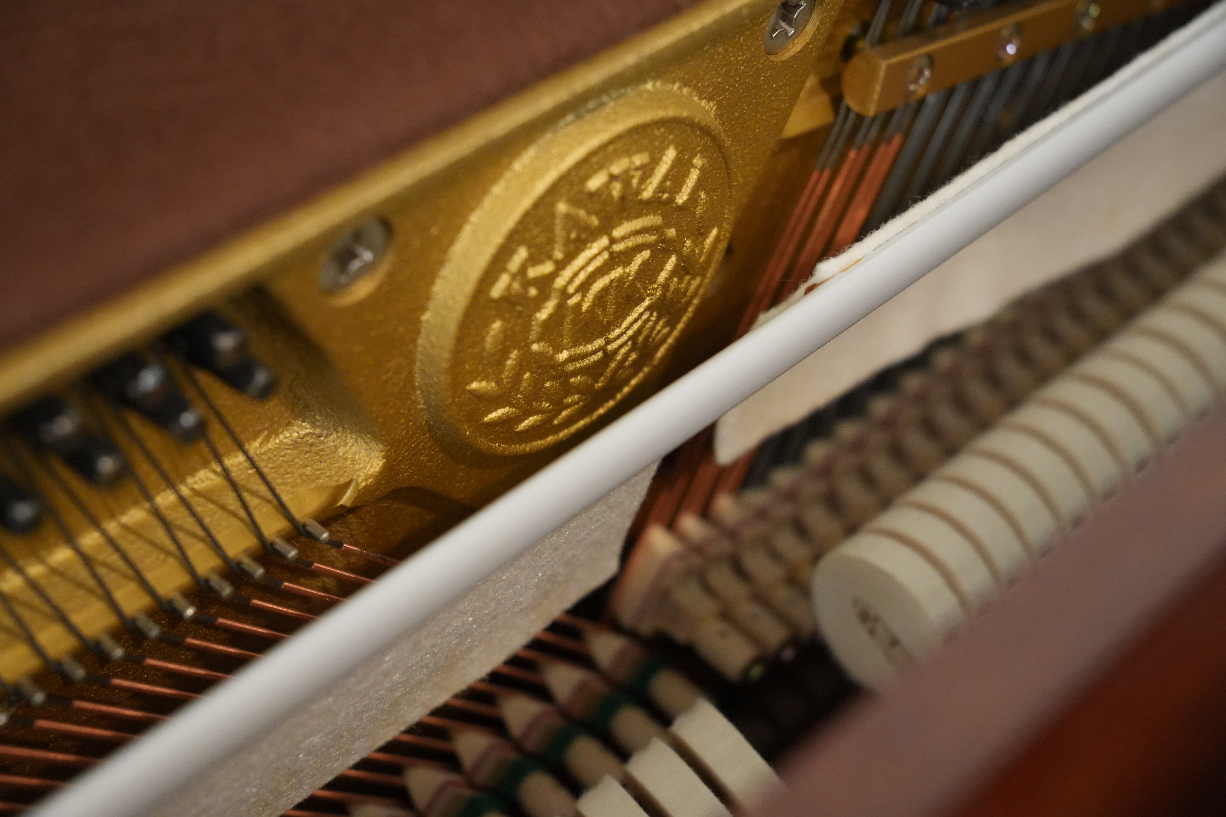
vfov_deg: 25.0
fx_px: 1838
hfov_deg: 36.9
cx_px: 613
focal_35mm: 54
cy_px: 408
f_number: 2.8
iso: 3200
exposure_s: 1/60
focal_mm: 36
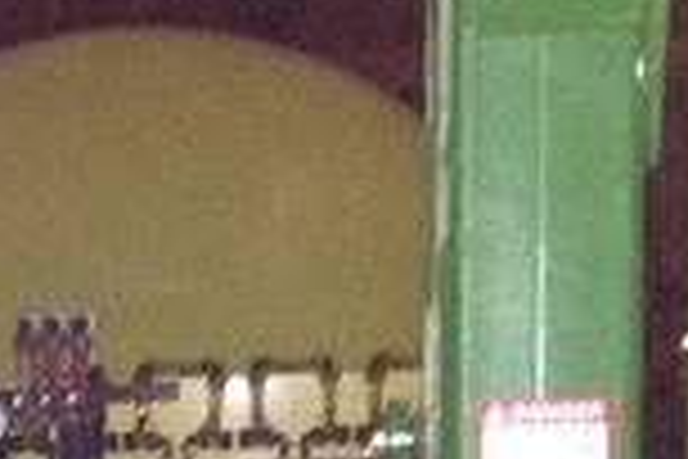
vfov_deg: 11.0
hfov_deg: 16.3
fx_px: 2331
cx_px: -54
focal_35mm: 122
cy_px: 598
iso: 800
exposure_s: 1/16
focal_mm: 4.13
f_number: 2.4
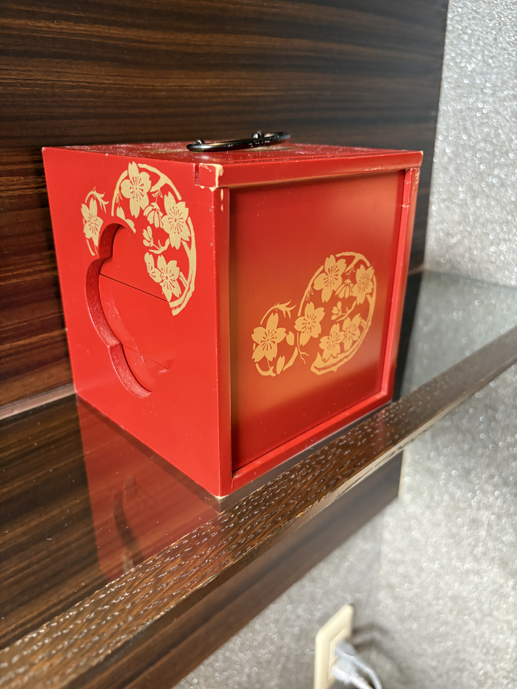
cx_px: 258
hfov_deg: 53.1
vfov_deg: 67.3
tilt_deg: -21.7
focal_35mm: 26
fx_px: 518
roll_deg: +1.5
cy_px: 344
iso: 320
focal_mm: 5.96
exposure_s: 1/60
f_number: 1.6
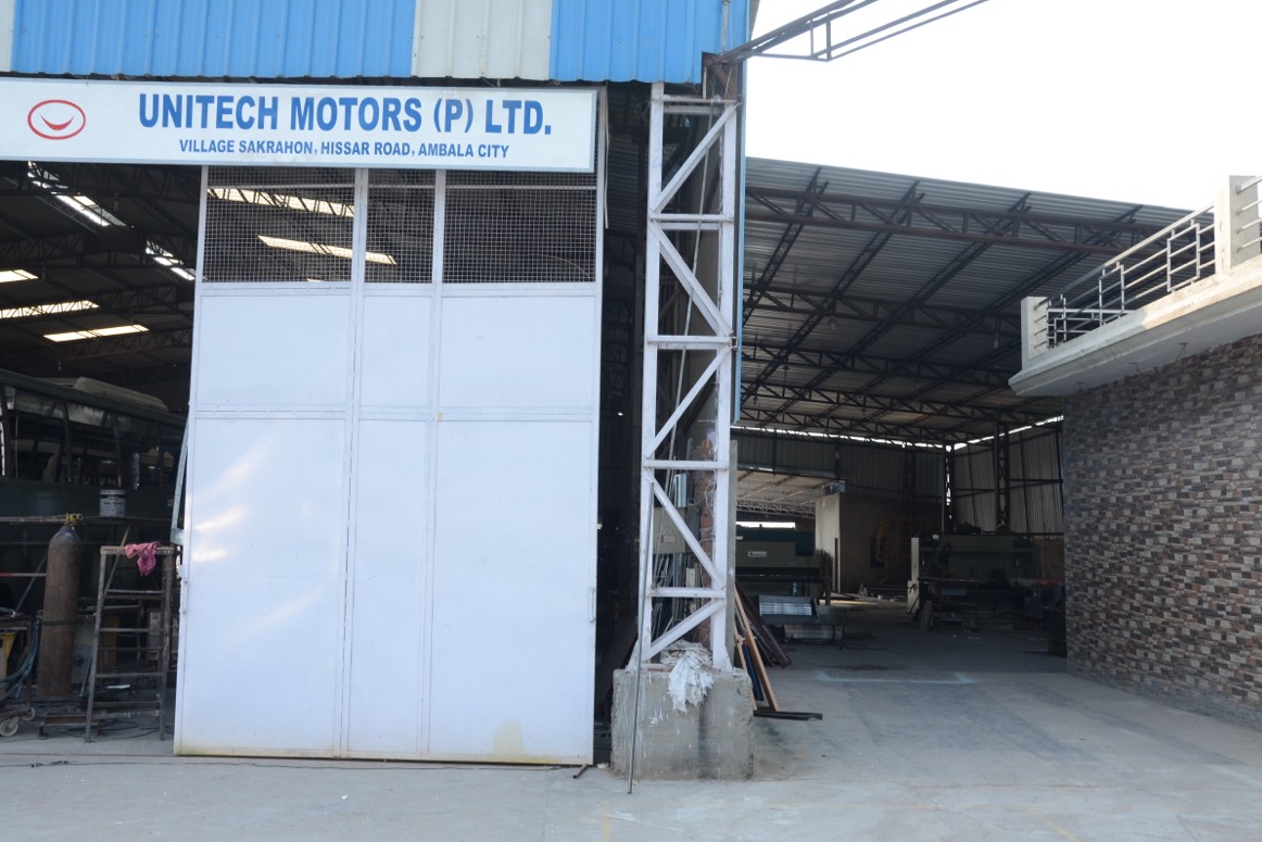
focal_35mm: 34
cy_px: 429
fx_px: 1192
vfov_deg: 38.9
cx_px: 621
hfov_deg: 55.8
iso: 250
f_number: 6.3
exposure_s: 1/125
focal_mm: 22
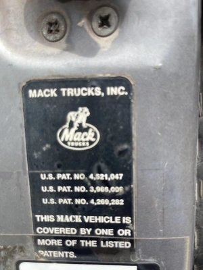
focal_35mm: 25
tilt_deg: -6.7
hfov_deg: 54.9
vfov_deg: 69.4
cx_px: 102
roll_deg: +1.2
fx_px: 195
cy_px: 135
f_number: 1.6
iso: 32
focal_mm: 5.1
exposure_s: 1/1119
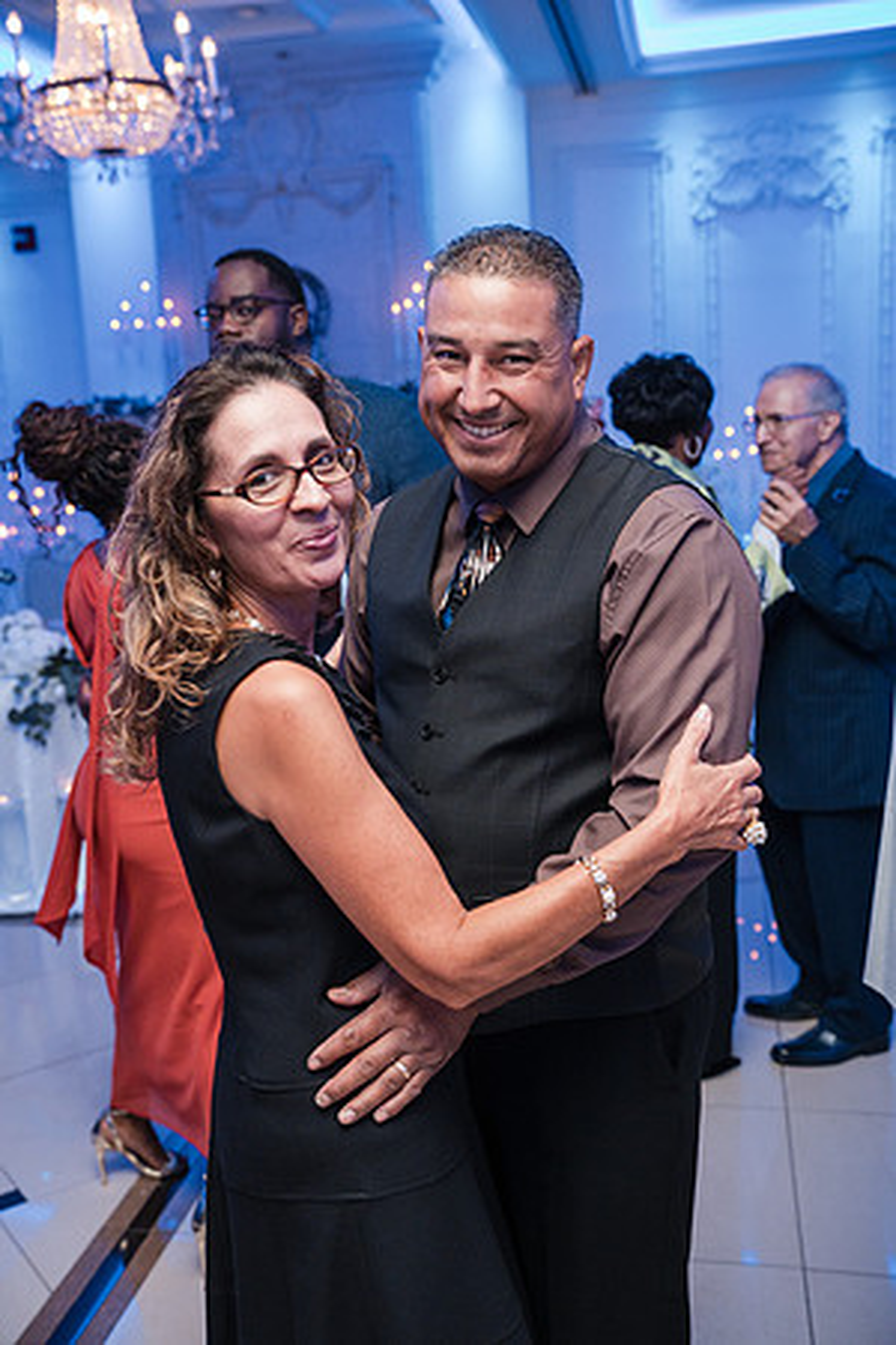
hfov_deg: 35.1
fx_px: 1419
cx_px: 448
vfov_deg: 50.7
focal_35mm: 38
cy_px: 672
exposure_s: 1/250
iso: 4000
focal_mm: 38
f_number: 4
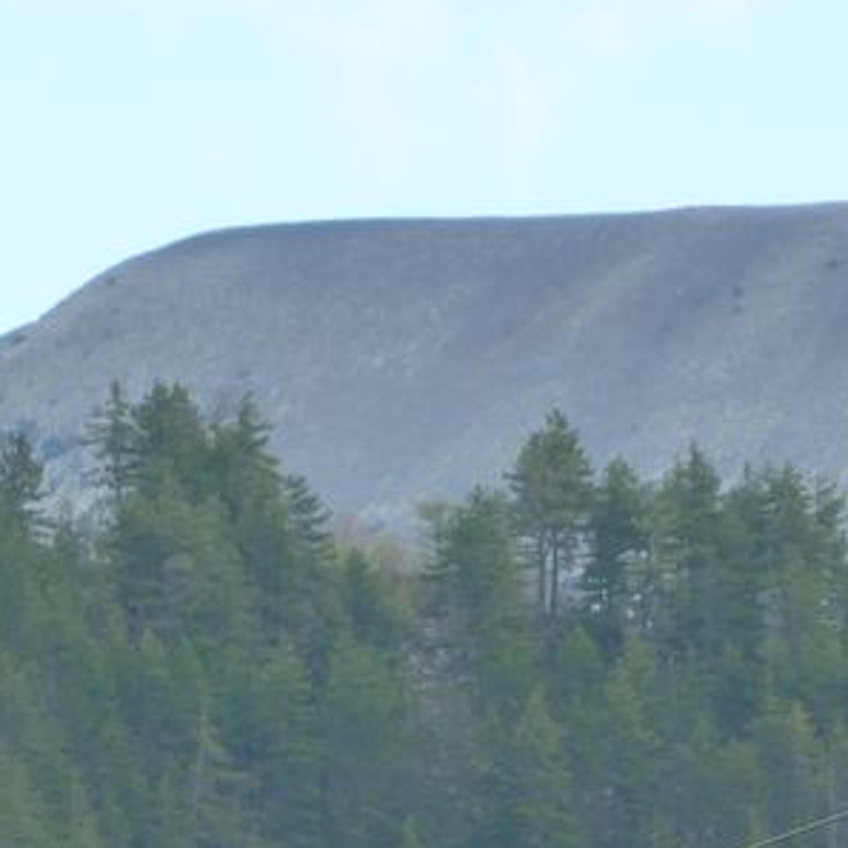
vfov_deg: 2.0
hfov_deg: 2.0
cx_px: 334
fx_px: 24002
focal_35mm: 866
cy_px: 777
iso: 125
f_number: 4.9
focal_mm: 49.2
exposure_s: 1/200
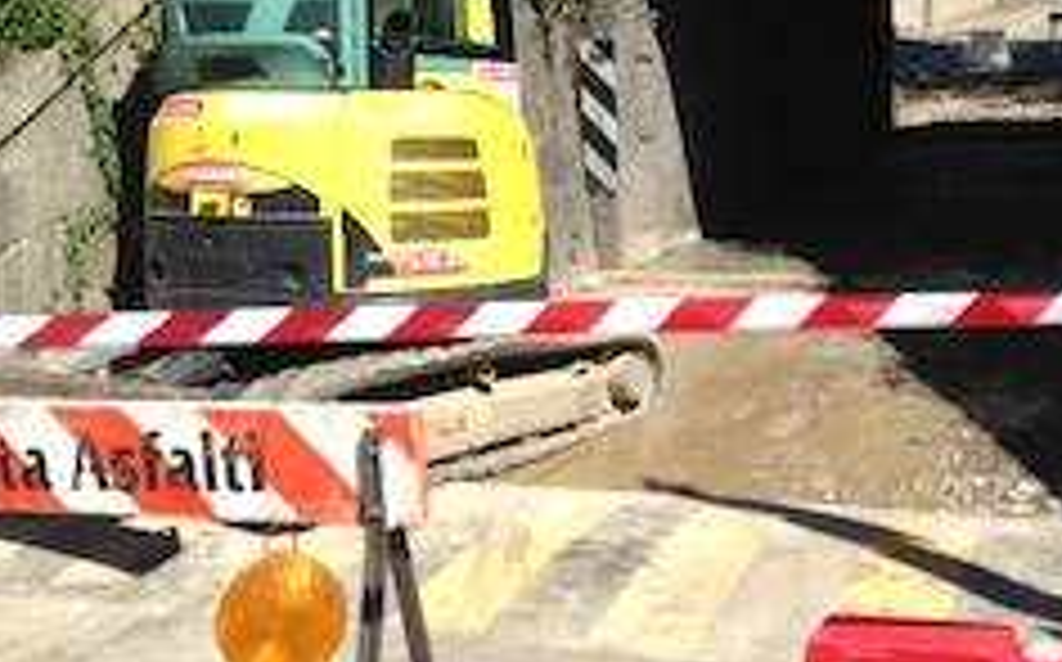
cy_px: 182
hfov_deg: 38.4
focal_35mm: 52
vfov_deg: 24.6
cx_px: 711
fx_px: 1504
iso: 50
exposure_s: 1/1427
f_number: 2.4
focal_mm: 4.13
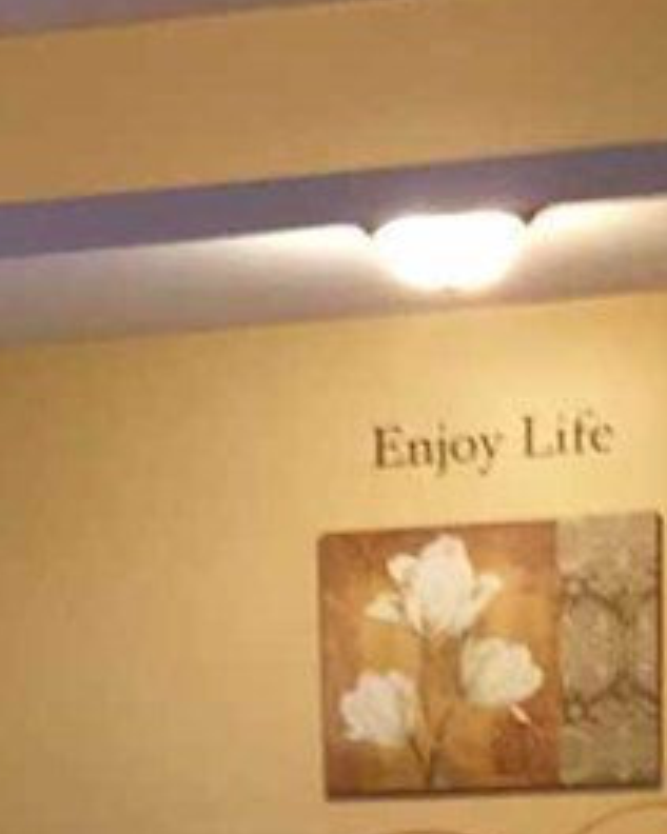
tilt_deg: -5.3
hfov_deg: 13.8
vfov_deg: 16.4
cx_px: 25
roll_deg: +1.5
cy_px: 1106
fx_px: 2716
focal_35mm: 110
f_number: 2.2
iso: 160
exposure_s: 1/30
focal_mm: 4.15
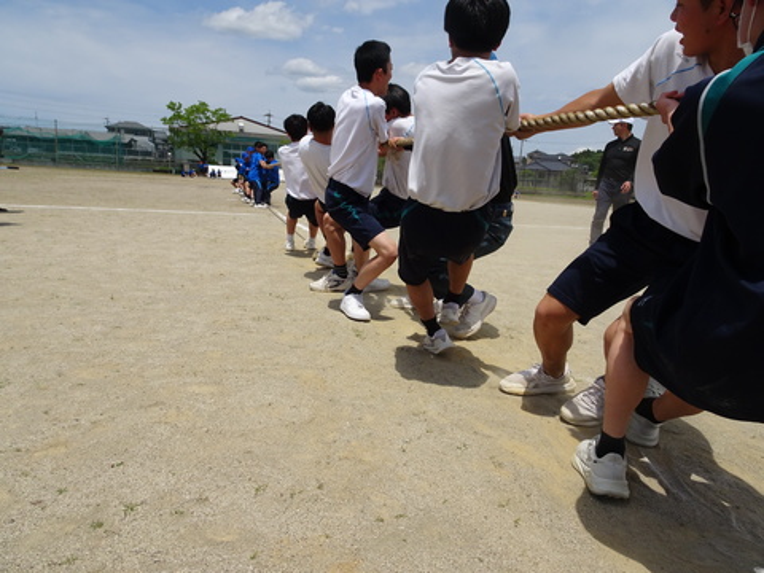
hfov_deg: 71.6
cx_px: 382
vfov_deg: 56.8
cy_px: 286
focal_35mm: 24
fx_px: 530
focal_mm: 4.1
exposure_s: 1/1600
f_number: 3.5
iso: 80
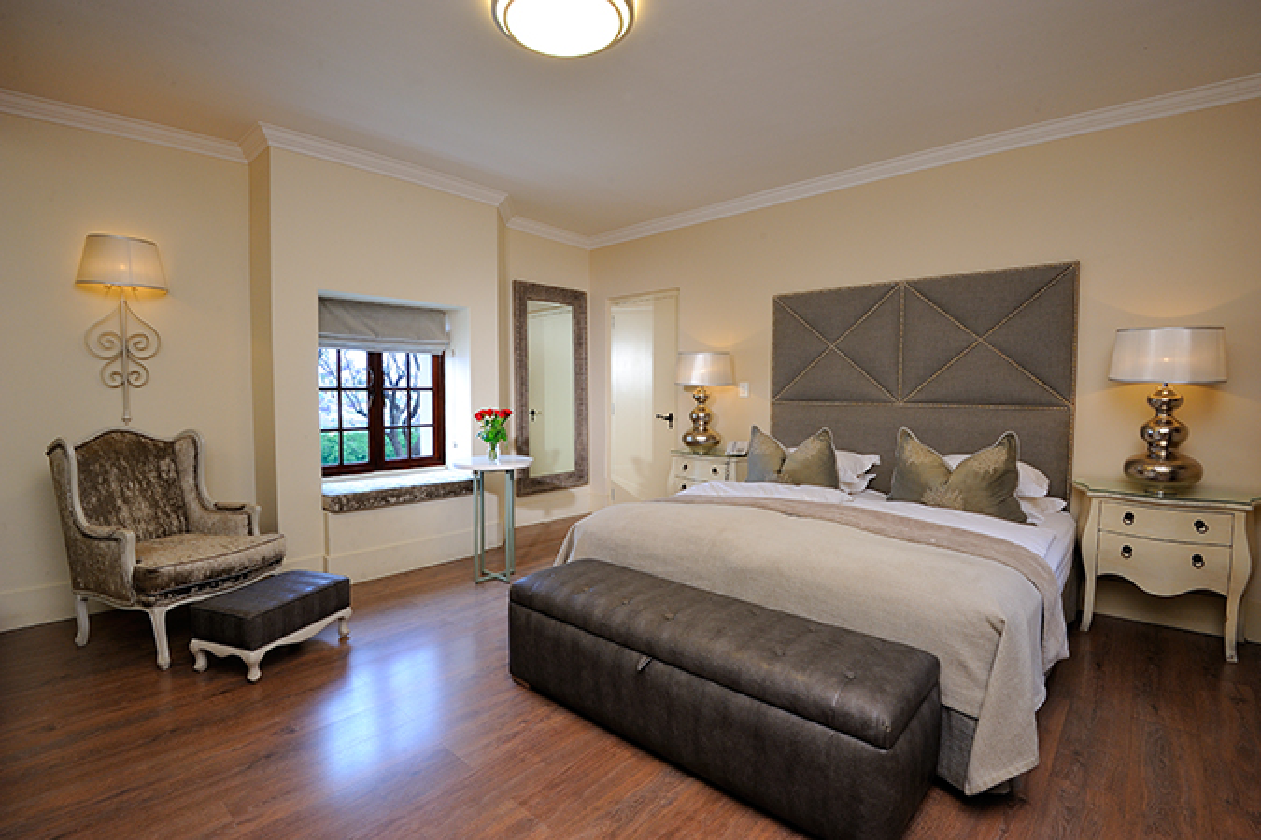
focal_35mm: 16
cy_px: 420
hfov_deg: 96.7
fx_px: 560
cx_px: 630
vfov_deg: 73.7
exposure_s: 1/15
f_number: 13
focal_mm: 16
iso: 400
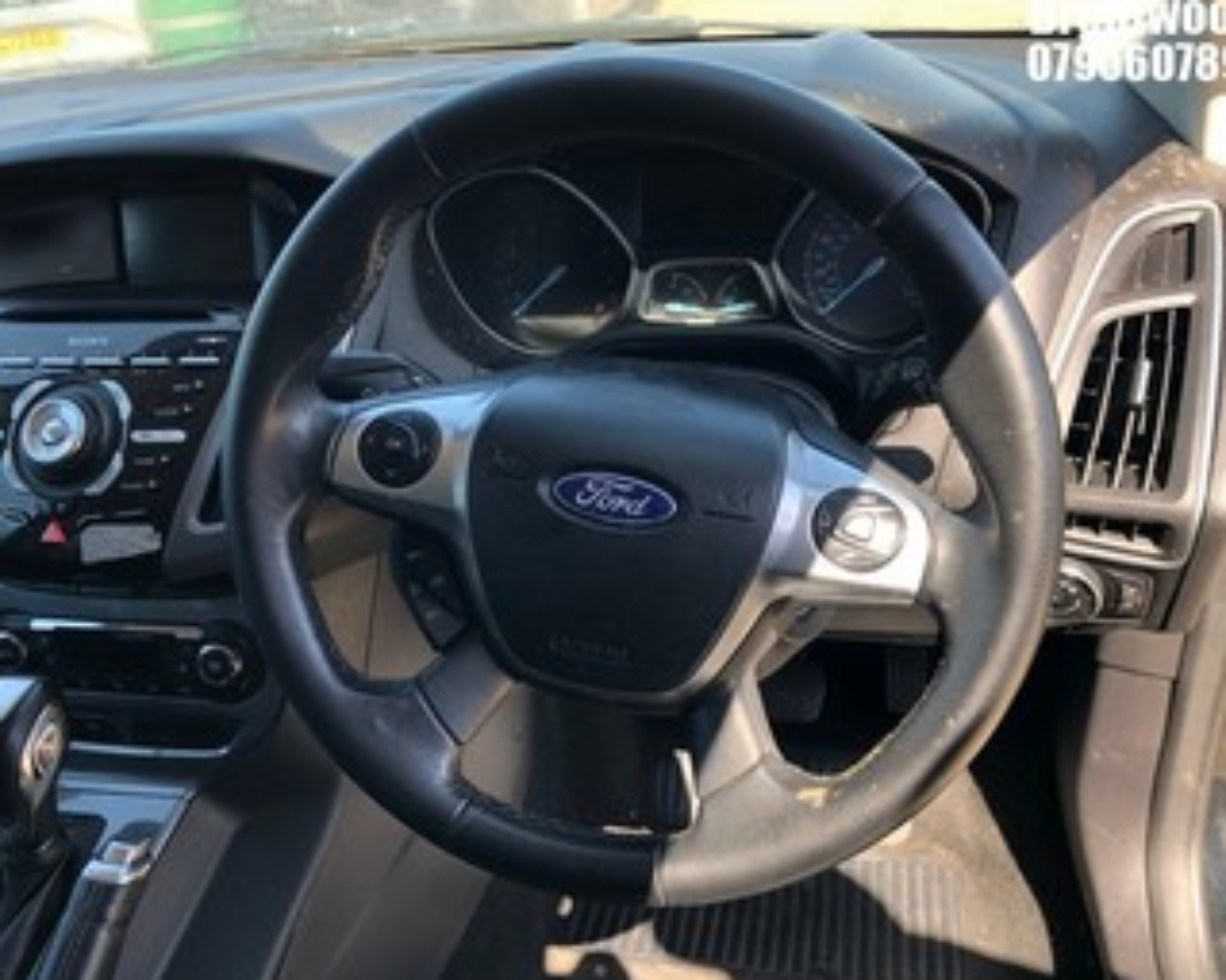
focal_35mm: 30
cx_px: 630
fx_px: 1088
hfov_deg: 58.8
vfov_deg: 48.5
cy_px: 492
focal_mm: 4
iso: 32
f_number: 1.8
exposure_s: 1/120
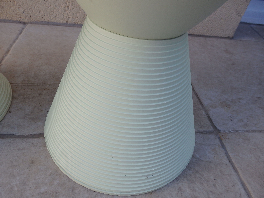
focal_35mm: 25
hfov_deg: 69.4
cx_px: 132
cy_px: 99
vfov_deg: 54.9
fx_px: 191
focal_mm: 4.5
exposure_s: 1/640
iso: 125
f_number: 3
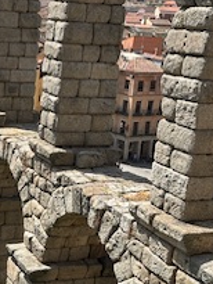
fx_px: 615
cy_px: 145
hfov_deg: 19.0
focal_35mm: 75
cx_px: -10
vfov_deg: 26.0
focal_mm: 6.86
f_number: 1.78
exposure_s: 1/3597
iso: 80
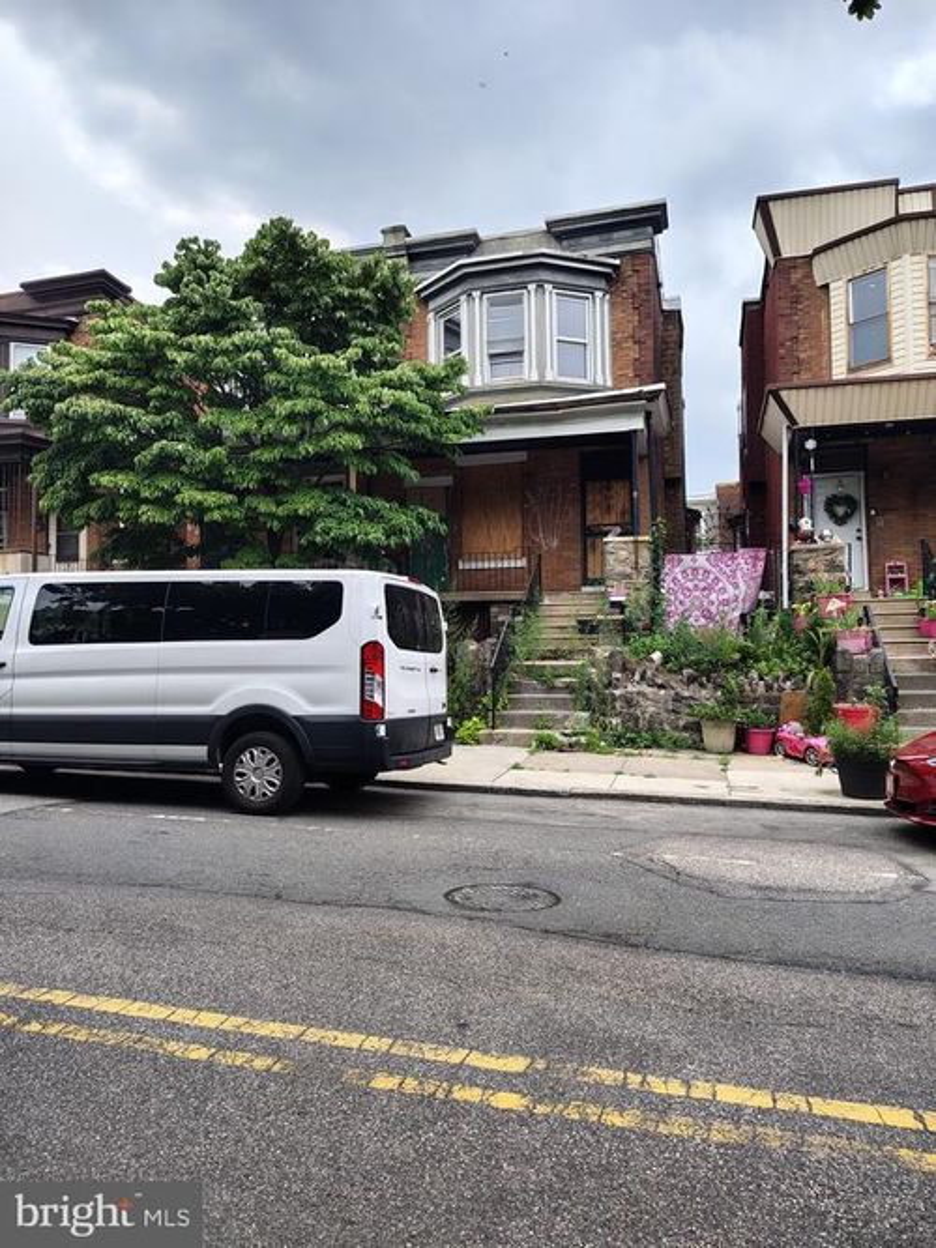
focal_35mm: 24
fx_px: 866
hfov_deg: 56.8
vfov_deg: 71.6
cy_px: 624
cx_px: 468
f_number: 1.8
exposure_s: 1/411
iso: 100
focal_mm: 5.56
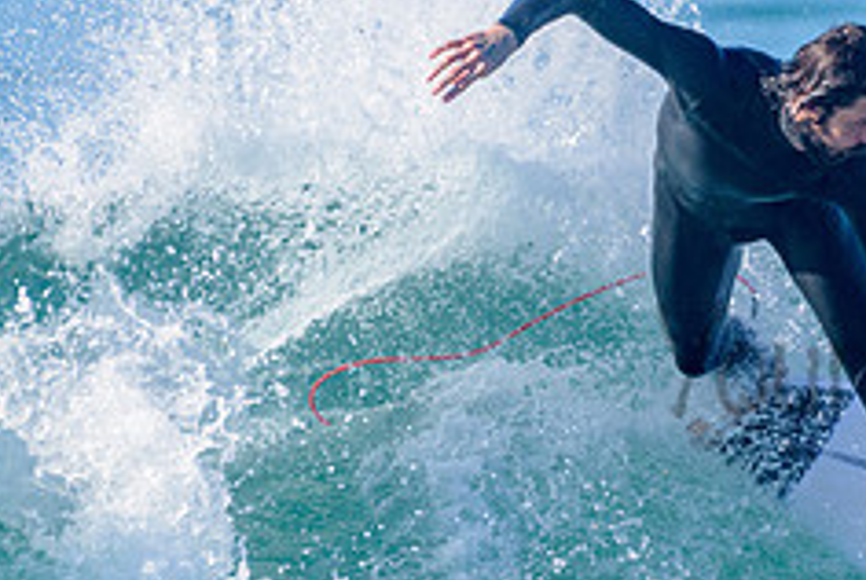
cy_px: 213
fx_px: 36224
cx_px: 911
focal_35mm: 1504
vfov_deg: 0.9
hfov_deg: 1.4
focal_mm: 500
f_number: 5.6
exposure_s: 1/2000
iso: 280
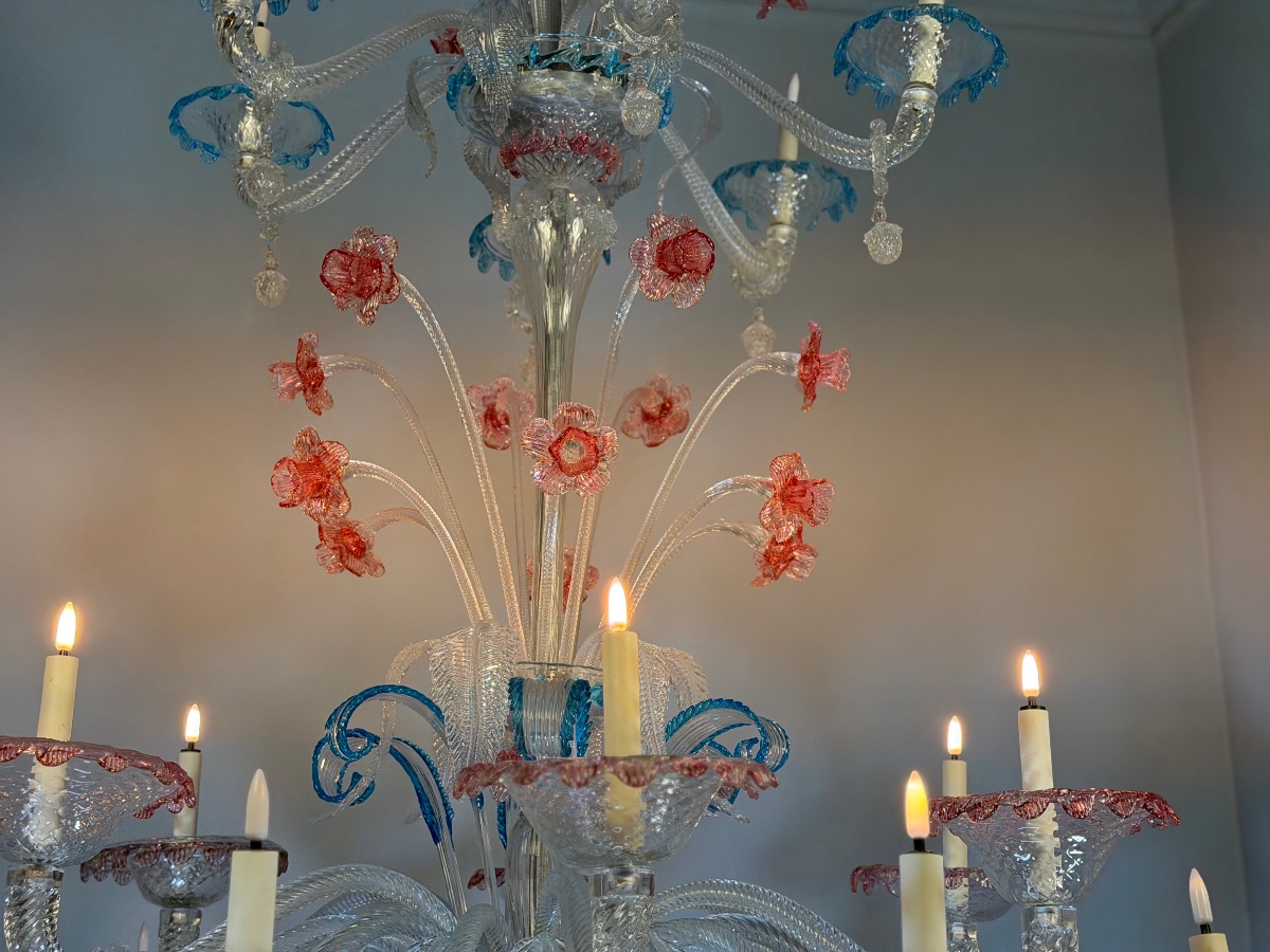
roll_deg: +0.1
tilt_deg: +15.5
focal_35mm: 48
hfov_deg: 39.7
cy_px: 476
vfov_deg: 30.3
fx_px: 1761
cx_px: 635
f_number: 1.78
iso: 100
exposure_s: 1/100
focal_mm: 6.76
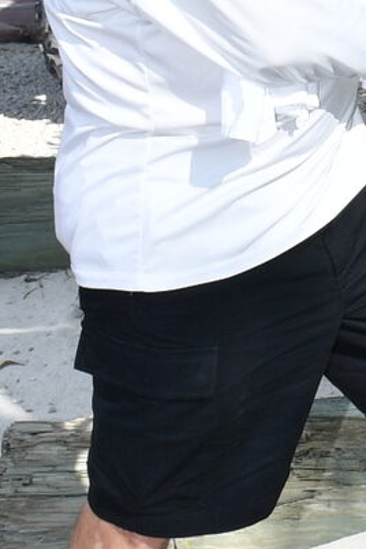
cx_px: 657
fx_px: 2730
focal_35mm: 179
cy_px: -186
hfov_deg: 7.4
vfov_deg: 11.2
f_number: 11
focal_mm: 20
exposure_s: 1/200
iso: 200
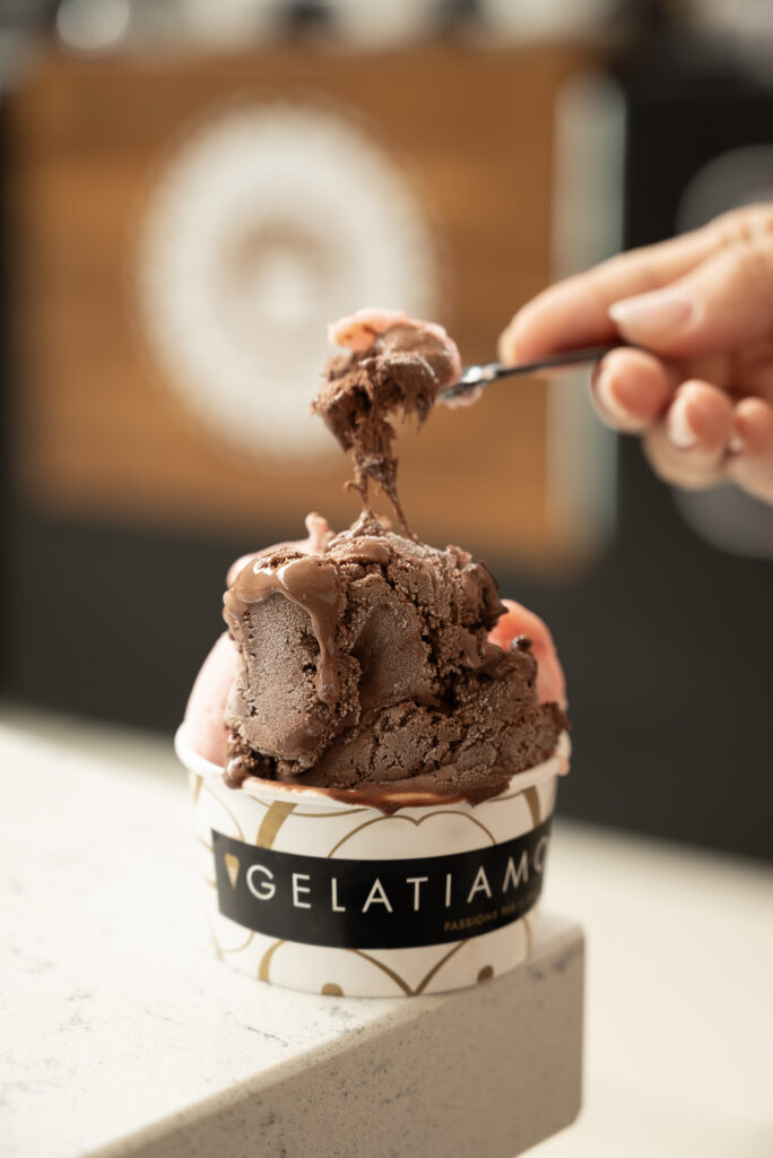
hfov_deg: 22.7
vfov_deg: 33.4
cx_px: 386
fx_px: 1930
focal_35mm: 60
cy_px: 579
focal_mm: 60
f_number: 4
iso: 200
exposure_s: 1/60
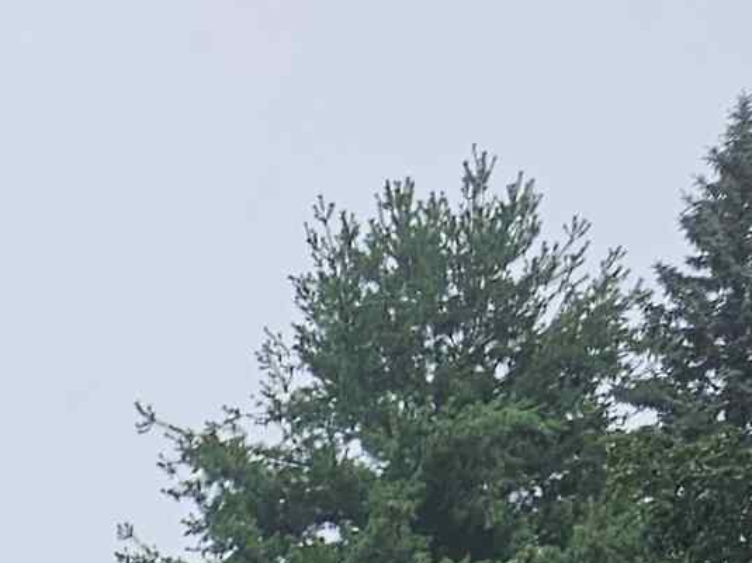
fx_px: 2867
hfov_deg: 13.3
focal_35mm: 132
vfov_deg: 9.8
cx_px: -631
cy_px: 1379
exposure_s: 1/1597
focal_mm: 5.4
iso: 25
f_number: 1.8
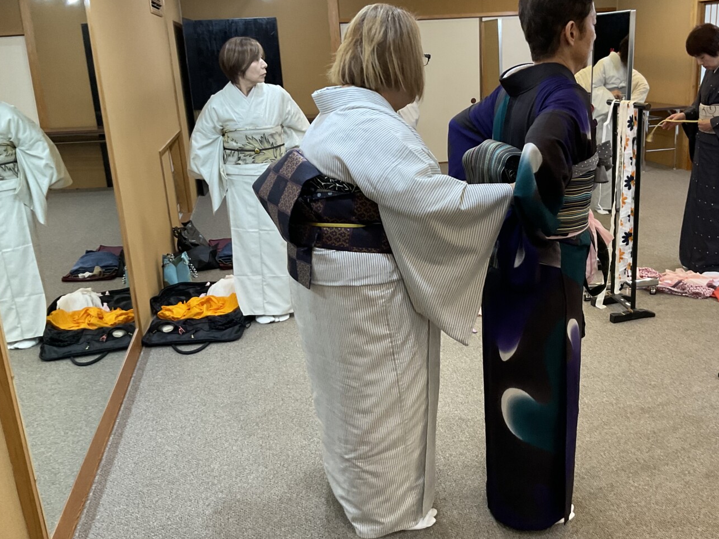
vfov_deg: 39.7
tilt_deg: -17.5
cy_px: 283
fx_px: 748
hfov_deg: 51.1
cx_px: 416
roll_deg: +1.9
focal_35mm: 36
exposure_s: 1/50
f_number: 1.8
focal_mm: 3
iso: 125
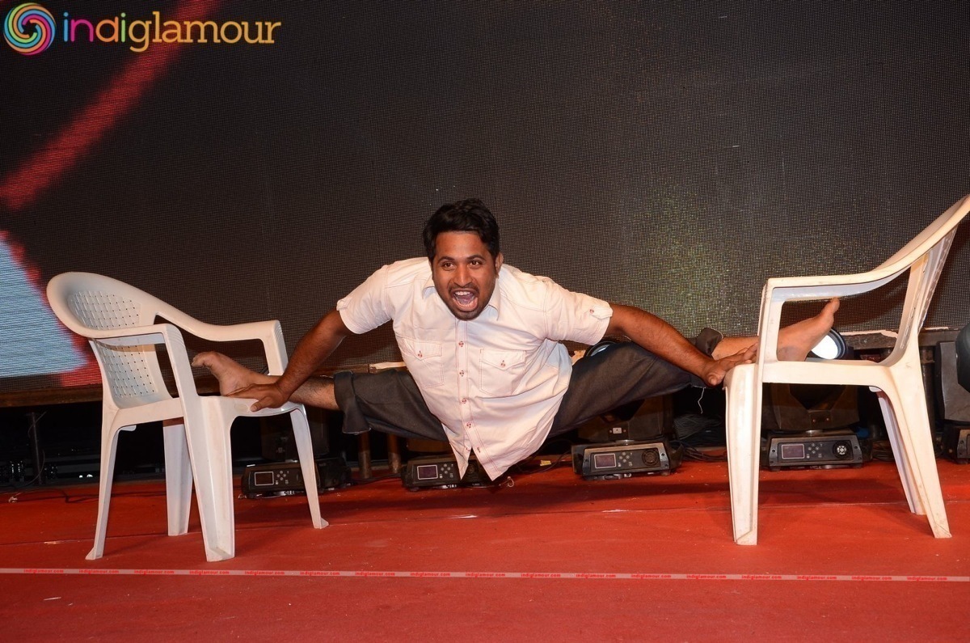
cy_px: 322
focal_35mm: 51
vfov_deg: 26.4
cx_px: 485
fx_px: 1371
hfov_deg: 39.0
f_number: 6.3
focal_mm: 34
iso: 640
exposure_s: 1/125
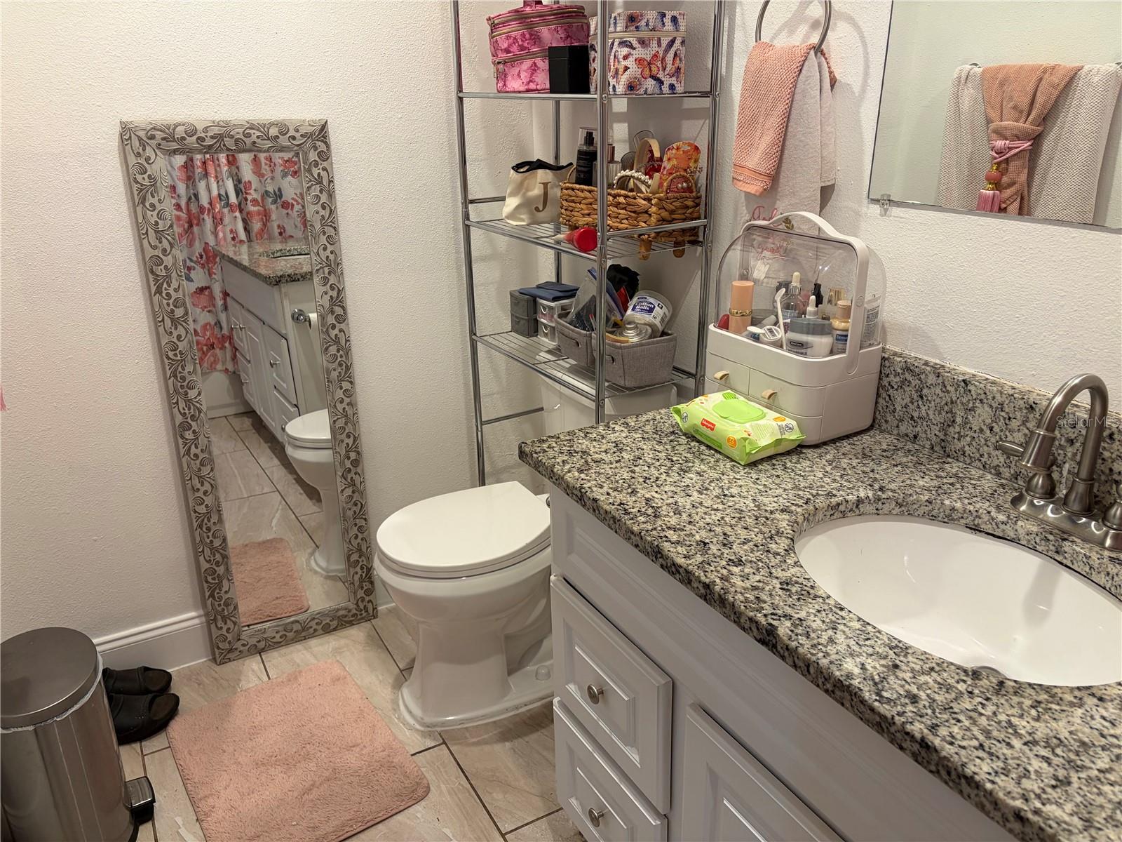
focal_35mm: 26
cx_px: 561
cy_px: 421
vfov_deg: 53.1
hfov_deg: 67.3
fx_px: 843
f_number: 1.6
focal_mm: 5.96
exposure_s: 1/60
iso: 125
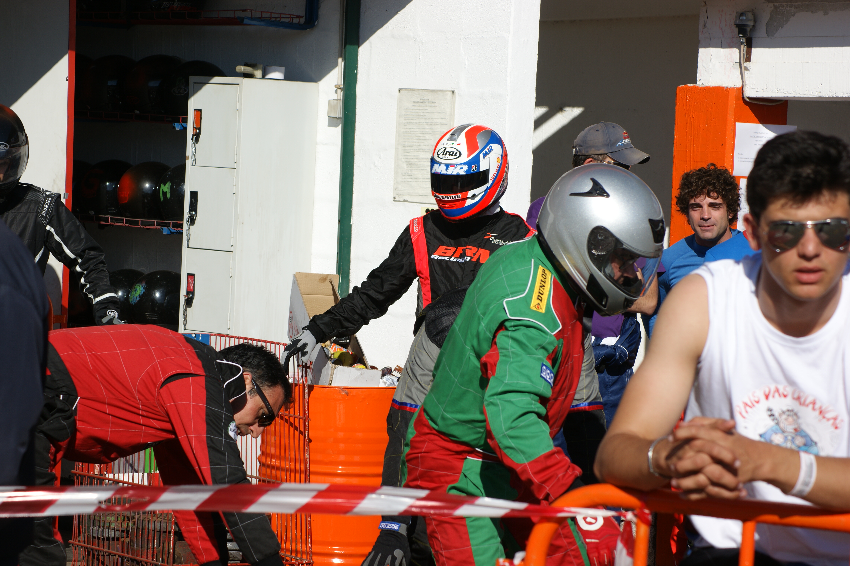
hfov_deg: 17.1
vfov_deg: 11.4
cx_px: 425
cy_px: 283
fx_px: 2832
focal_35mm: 120
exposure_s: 1/400
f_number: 7.1
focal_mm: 80
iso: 100
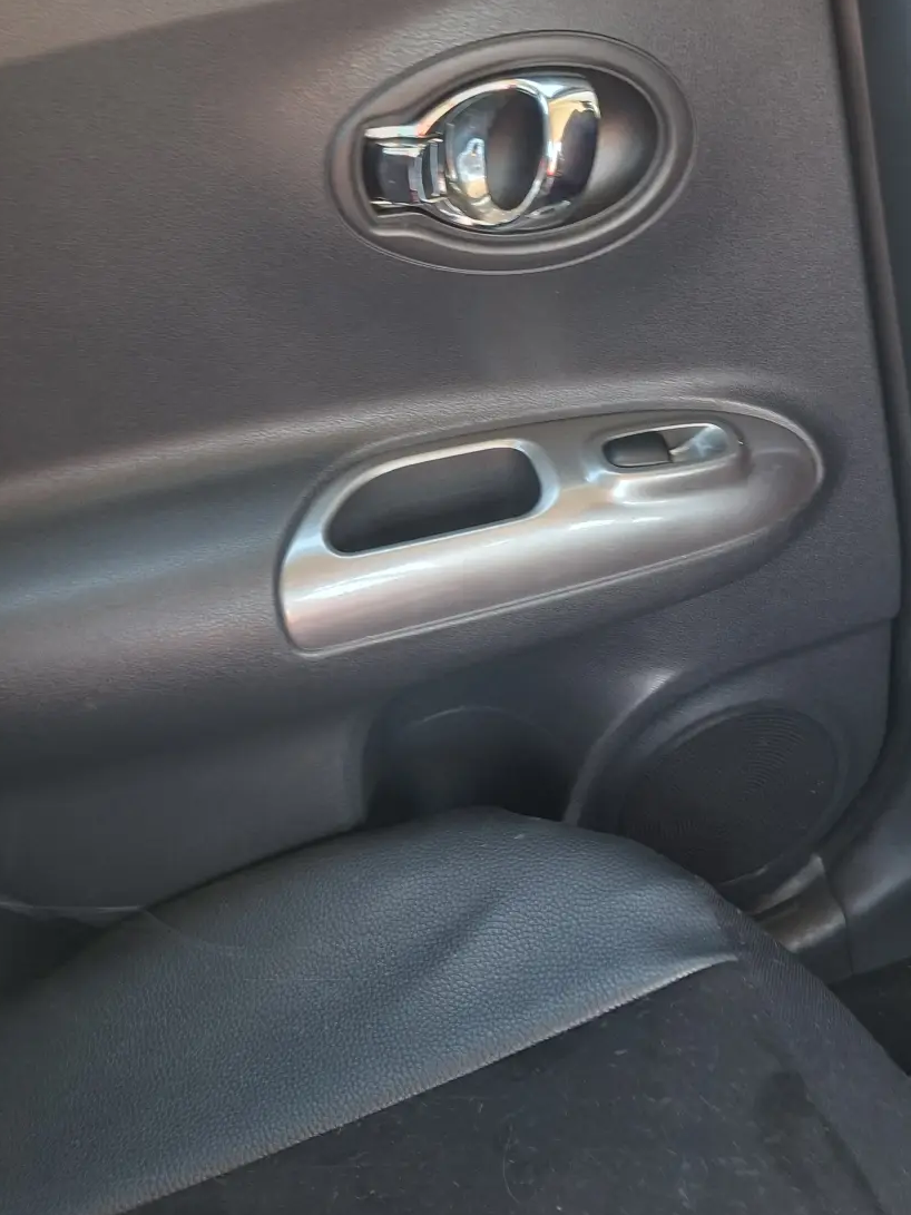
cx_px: 663
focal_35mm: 36
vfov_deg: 50.5
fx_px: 1263
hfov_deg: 38.8
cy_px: 413
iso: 160
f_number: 1.8
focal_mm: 5.54
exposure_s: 1/50
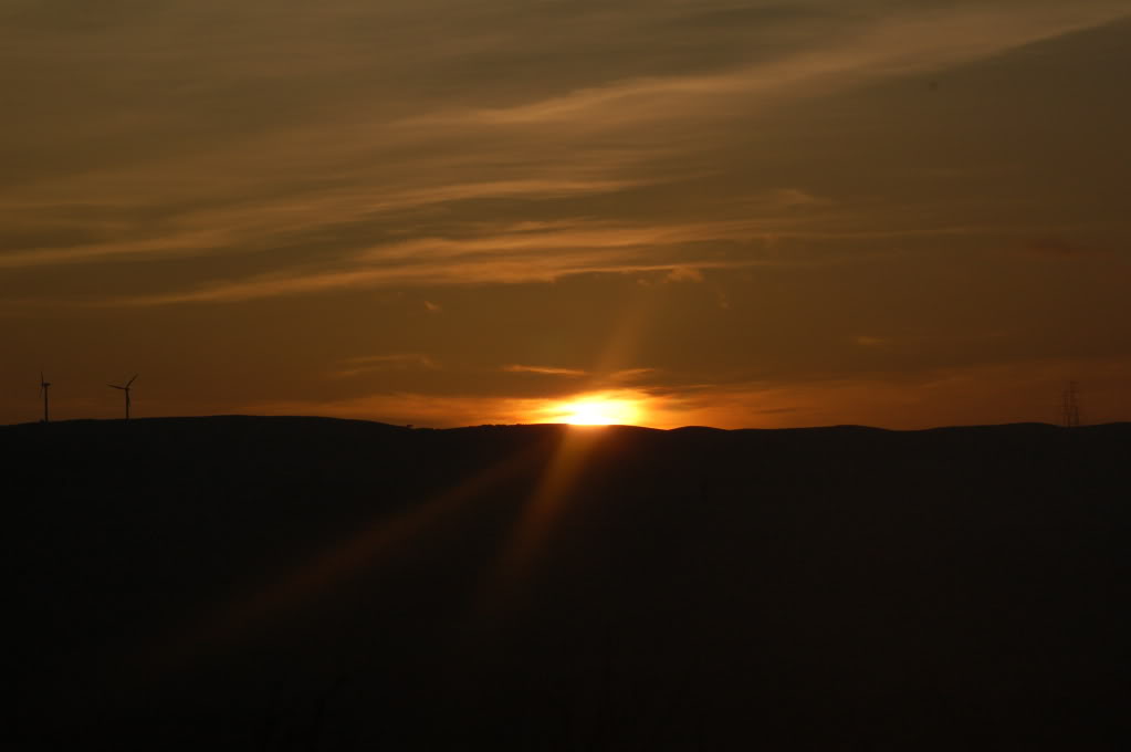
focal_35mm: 142
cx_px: 566
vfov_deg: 9.6
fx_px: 4472
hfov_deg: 14.4
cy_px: 376
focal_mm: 95
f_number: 11
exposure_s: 1/2500
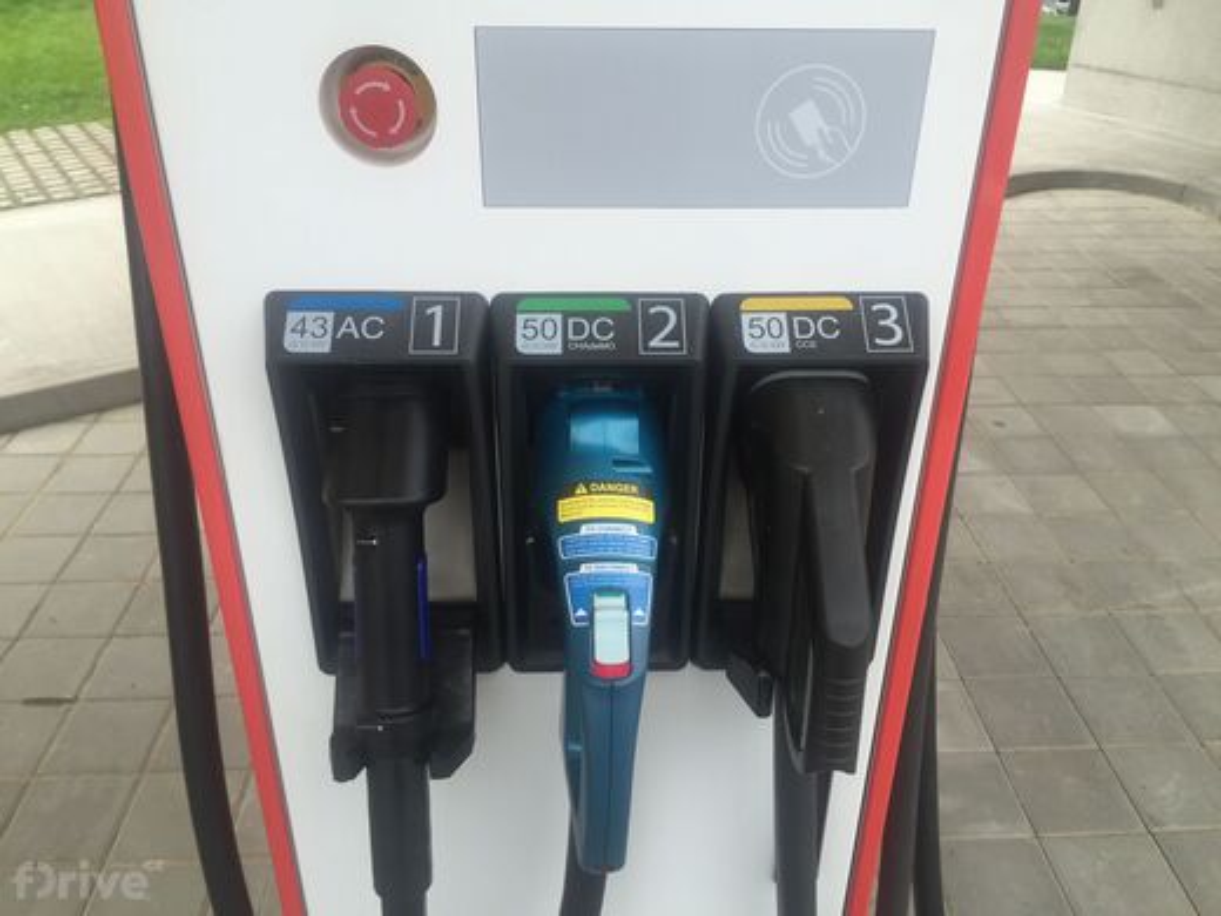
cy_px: 458
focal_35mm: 29
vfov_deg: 48.2
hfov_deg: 61.7
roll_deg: -1.6
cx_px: 610
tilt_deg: -27.6
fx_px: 1023
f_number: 2.2
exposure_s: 1/608
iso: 32
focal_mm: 4.15
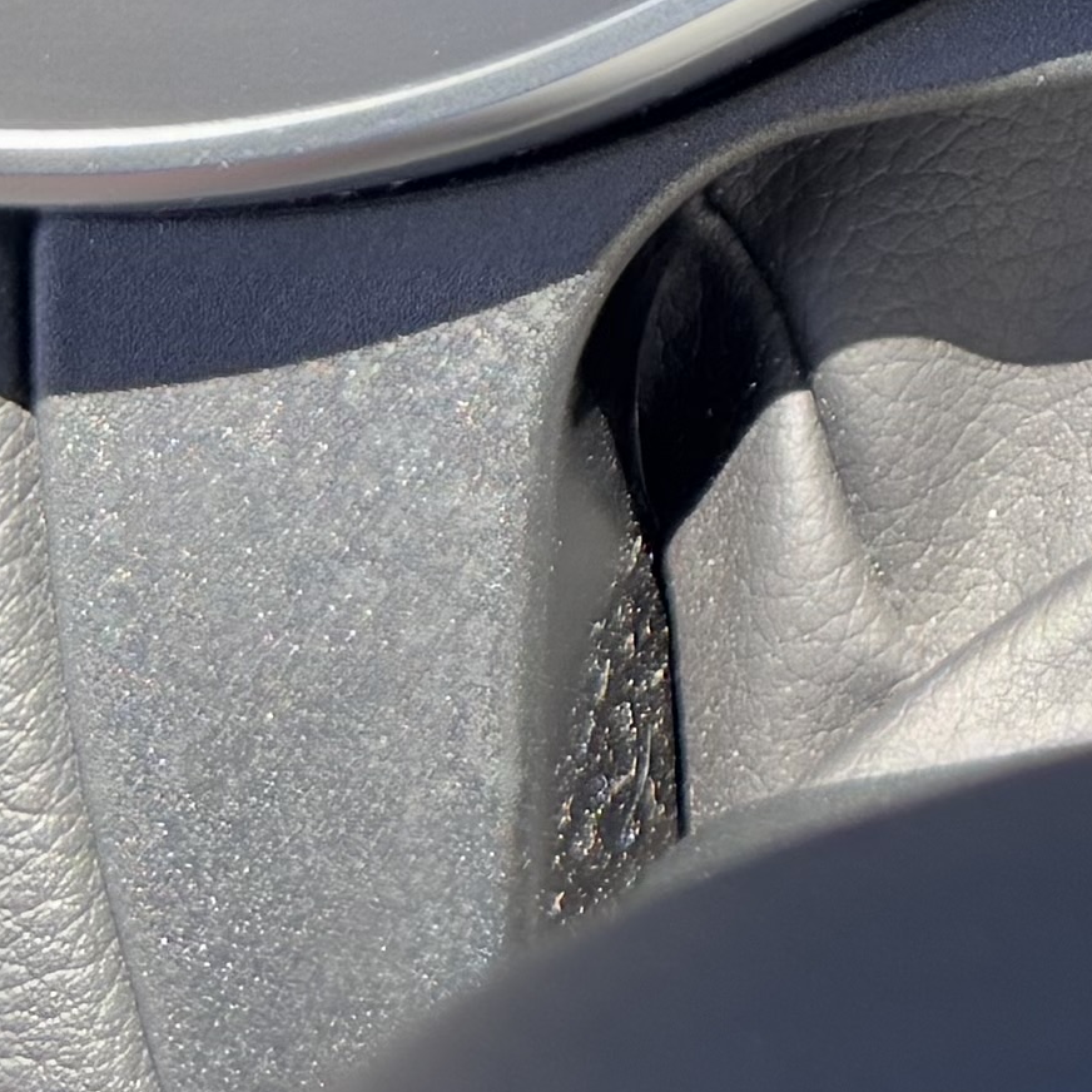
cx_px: 1782
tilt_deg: -16.3
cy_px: -1388
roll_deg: +0.0
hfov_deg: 11.8
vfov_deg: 10.9
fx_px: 4961
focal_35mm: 139
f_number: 1.78
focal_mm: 6.76
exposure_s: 1/121
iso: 64
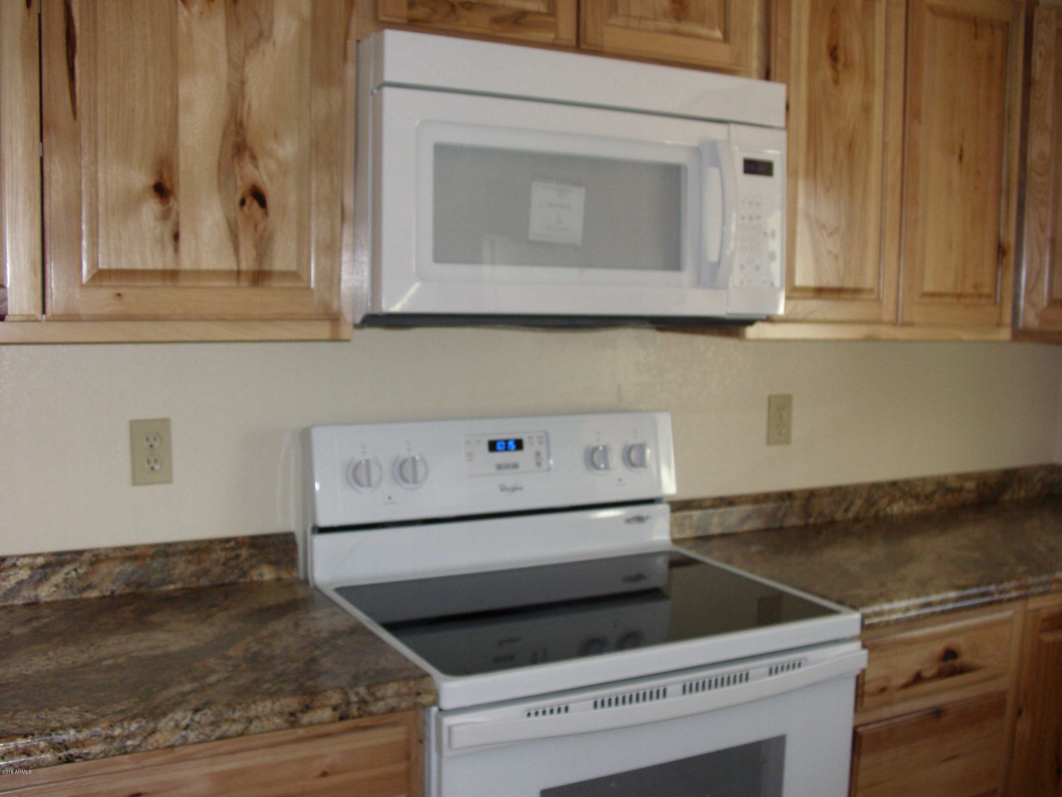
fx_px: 1166
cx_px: 531
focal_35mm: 38
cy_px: 398
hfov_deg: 49.0
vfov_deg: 37.7
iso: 125
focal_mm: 6.3
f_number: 3.1
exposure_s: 1/60
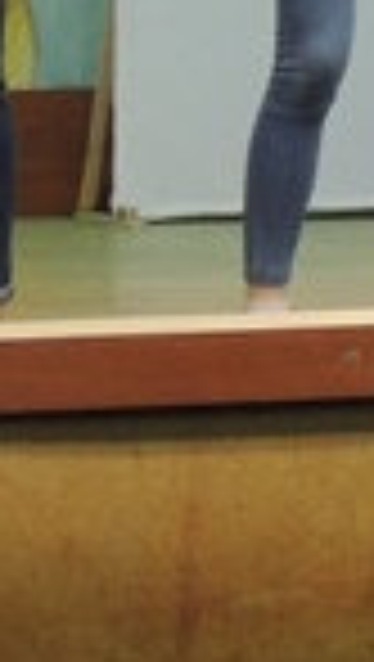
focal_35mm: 207
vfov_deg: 9.9
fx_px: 3639
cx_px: 861
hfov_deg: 5.7
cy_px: -491
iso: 400
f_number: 3.3
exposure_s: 1/30
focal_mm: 6.2
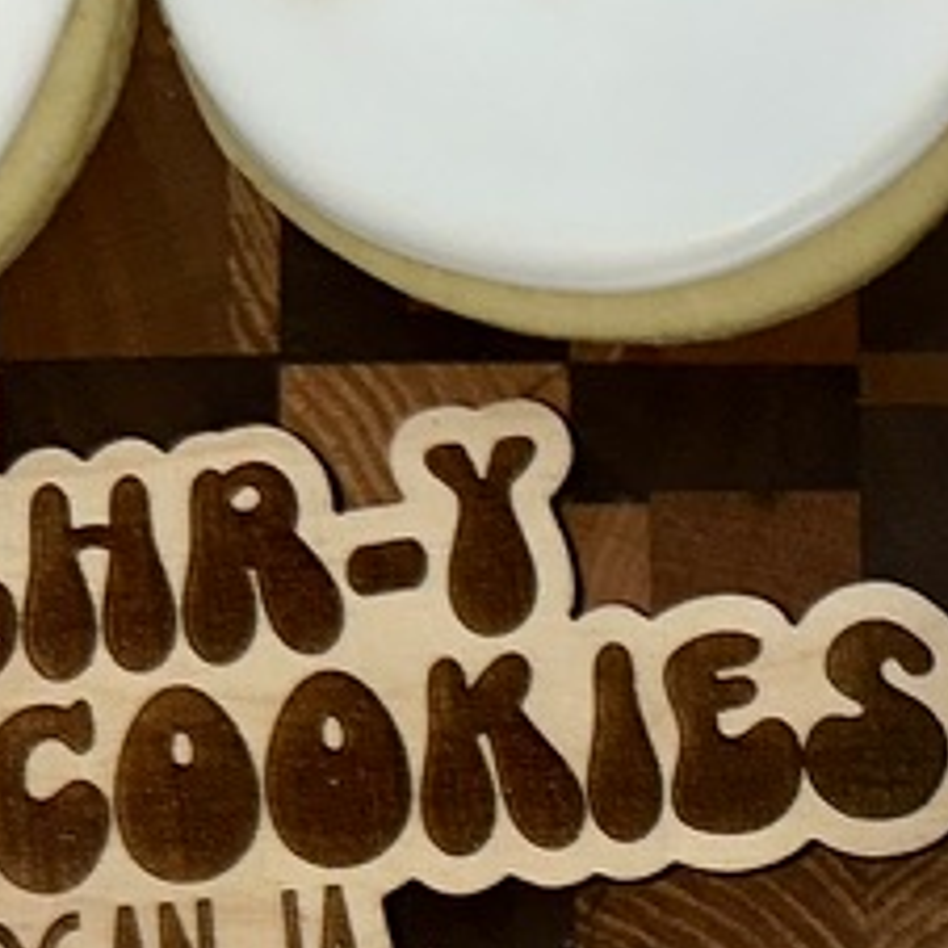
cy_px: 1265
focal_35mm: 96
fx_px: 2974
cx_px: 1521
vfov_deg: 17.0
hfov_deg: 16.2
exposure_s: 1/608
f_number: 1.78
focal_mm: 6.86
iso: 50
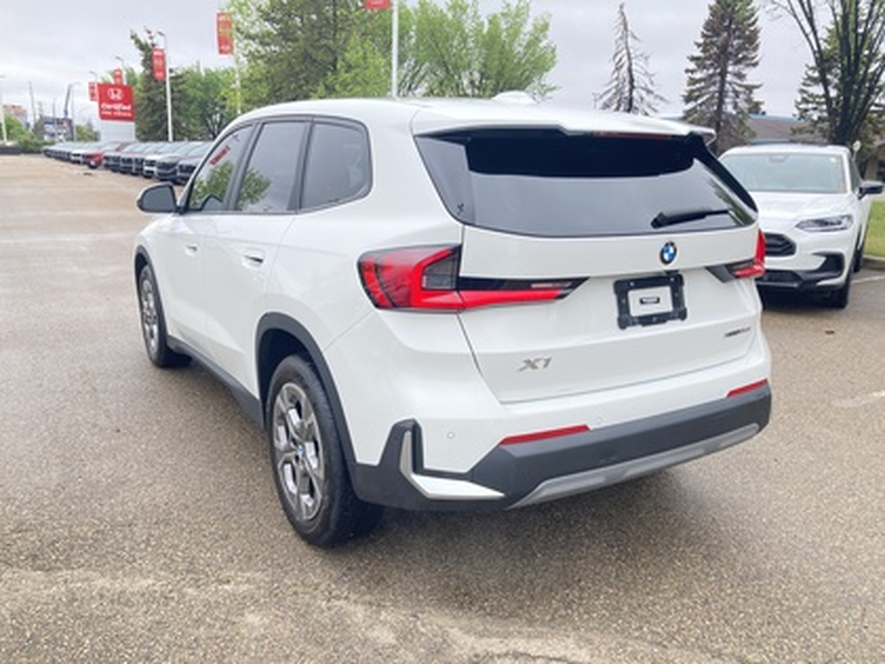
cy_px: 332
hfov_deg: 63.4
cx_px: 442
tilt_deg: -14.2
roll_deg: -2.6
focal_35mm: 28
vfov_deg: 49.7
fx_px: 716
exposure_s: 1/397
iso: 20
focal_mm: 3.99
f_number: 1.8
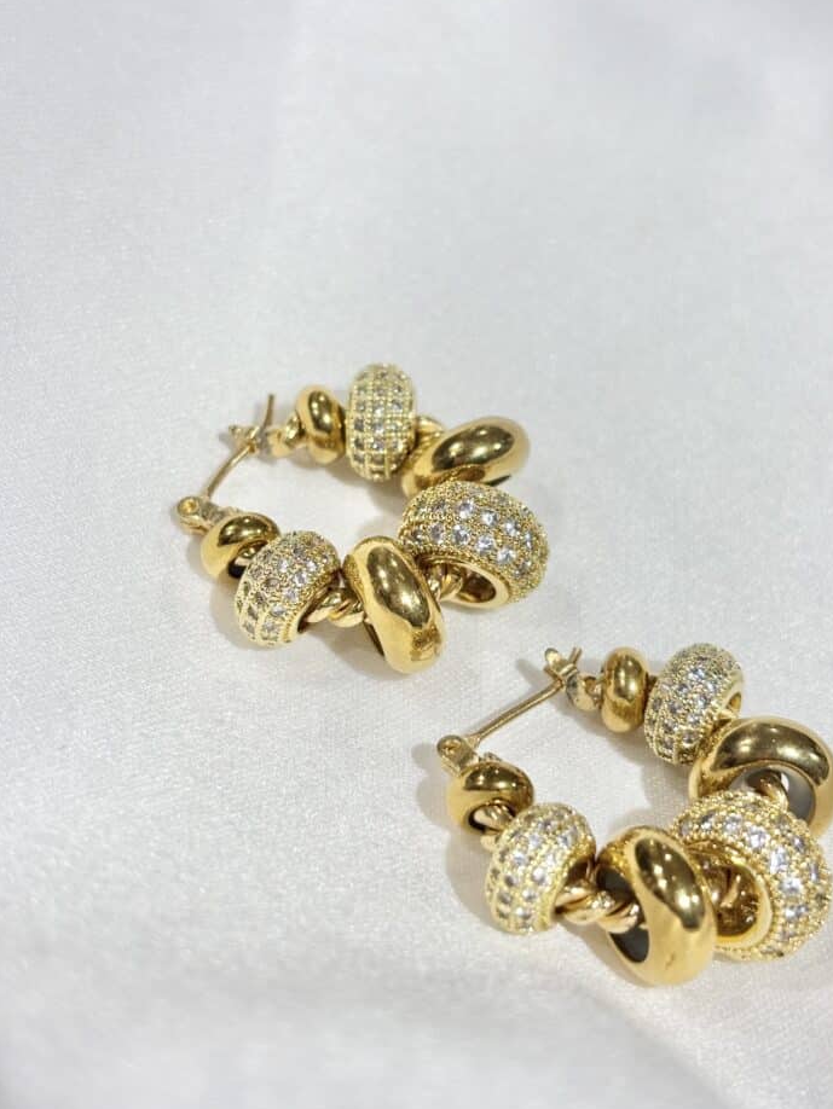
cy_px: 526
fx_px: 1860
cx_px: 461
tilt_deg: -43.7
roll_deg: +2.0
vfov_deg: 33.2
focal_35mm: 58
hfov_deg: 25.2
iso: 32
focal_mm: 5.96
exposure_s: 1/300
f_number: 1.6
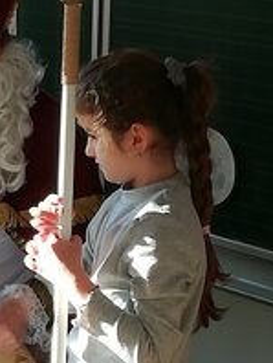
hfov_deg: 12.6
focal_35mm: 117
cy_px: 114
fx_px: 1228
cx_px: 24
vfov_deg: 16.8
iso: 160
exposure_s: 1/30
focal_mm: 3.83
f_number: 2.2
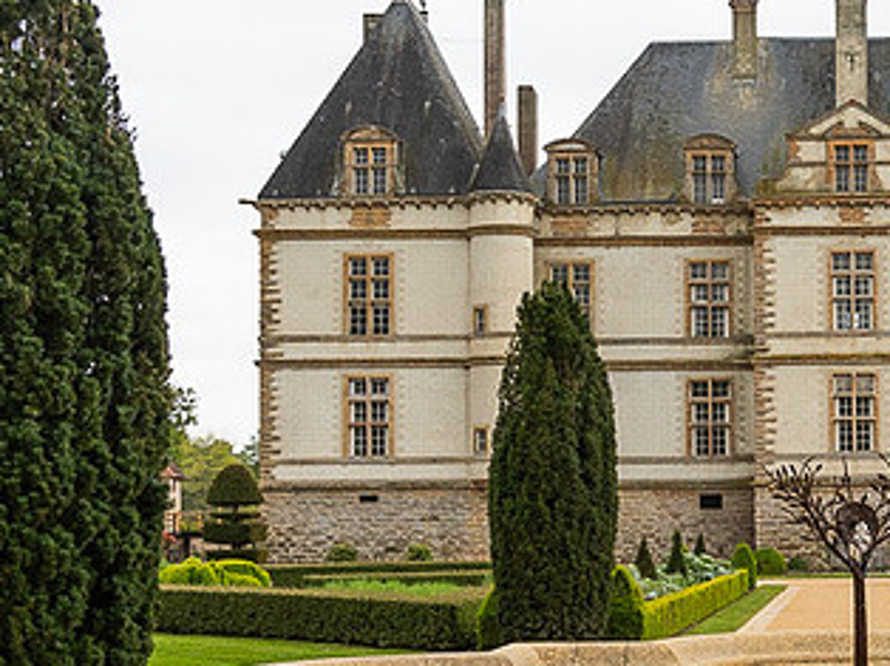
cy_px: 448
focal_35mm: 76
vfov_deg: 19.3
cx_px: 845
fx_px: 1953
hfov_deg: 24.7
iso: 800
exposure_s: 1/800
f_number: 8
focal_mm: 31
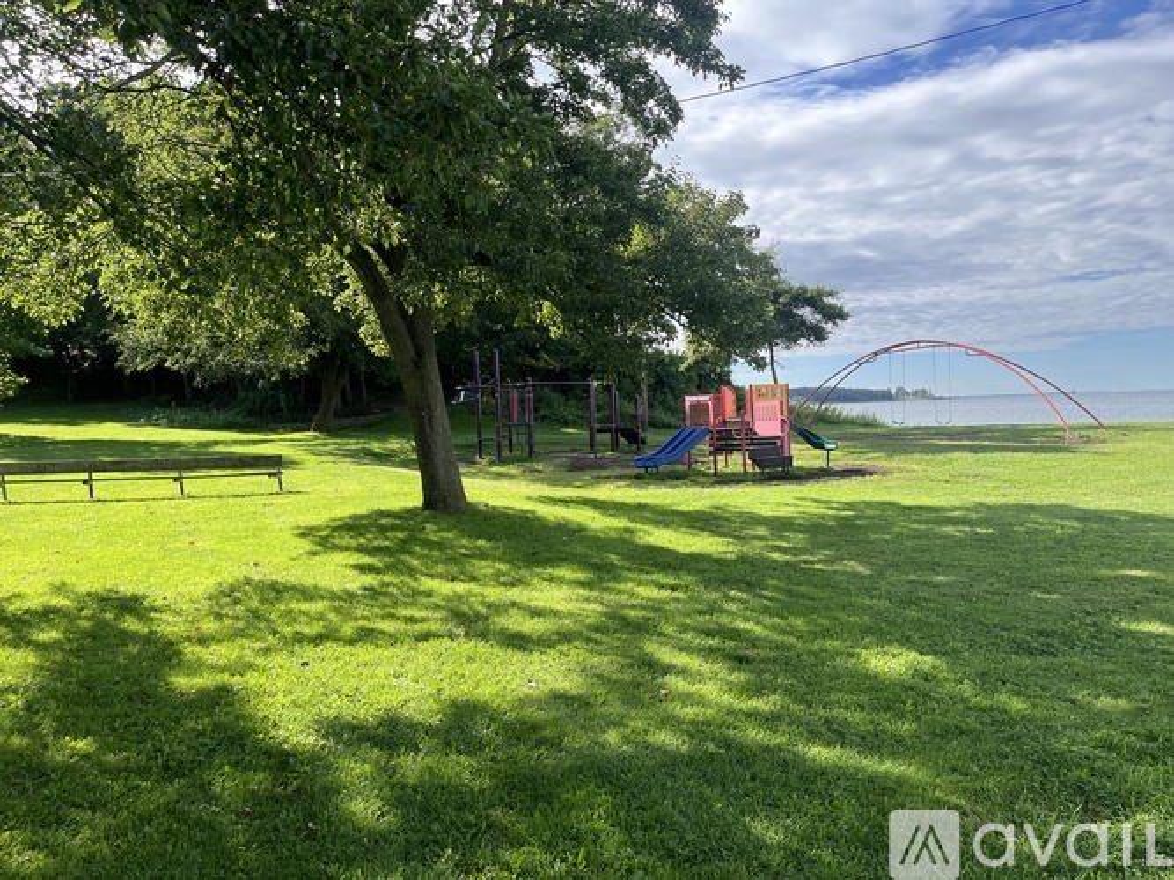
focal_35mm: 26
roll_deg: +2.6
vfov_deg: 53.0
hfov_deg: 67.3
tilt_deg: -3.5
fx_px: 882
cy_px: 440
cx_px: 587
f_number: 1.6
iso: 50
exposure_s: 1/1497
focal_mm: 5.1
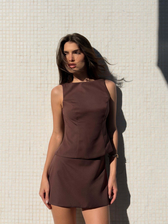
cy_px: 112
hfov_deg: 30.3
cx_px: 84
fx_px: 311
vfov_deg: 39.7
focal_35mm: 48
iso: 64
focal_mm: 6.76
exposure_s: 1/12800
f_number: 1.8
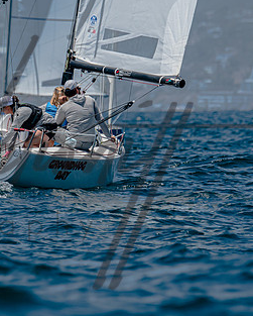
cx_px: 48
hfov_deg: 1.4
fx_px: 10374
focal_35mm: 1110
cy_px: 141
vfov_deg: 1.7
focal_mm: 340
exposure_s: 1/2000
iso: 200
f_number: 5.6
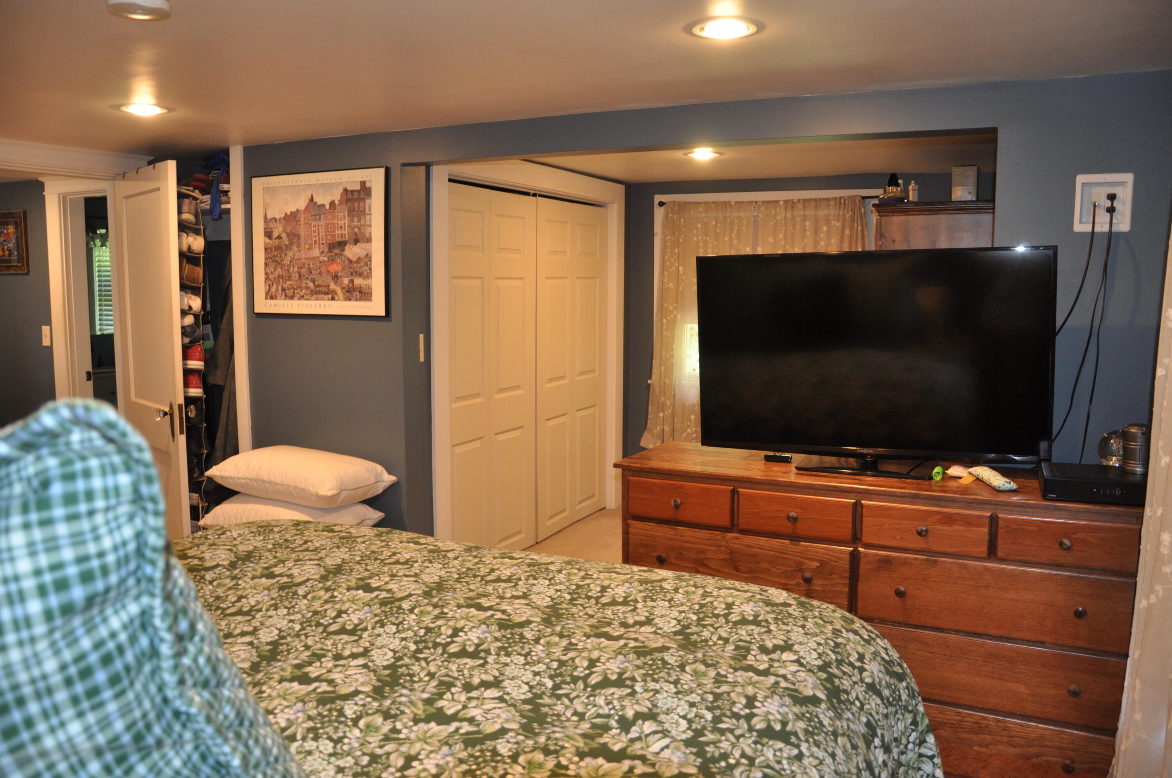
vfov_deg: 47.8
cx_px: 586
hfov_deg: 67.4
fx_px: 878
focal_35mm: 27
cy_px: 389
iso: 560
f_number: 3.5
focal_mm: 18
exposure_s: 1/30
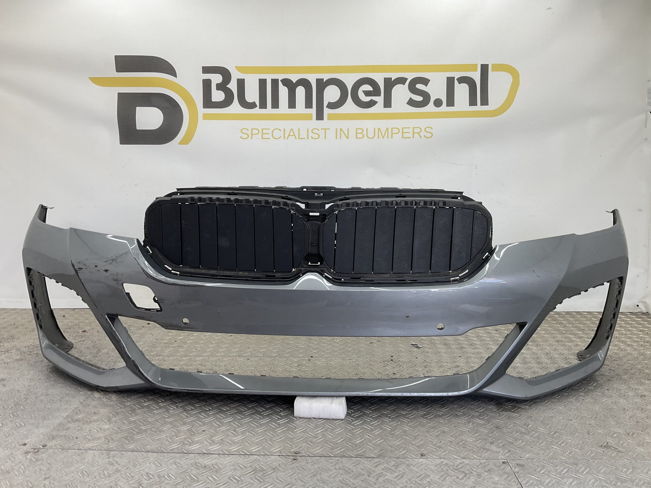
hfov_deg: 61.7
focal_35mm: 29
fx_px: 545
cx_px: 326
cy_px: 244
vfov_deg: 48.2
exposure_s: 1/116
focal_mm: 3
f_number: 1.8
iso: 16
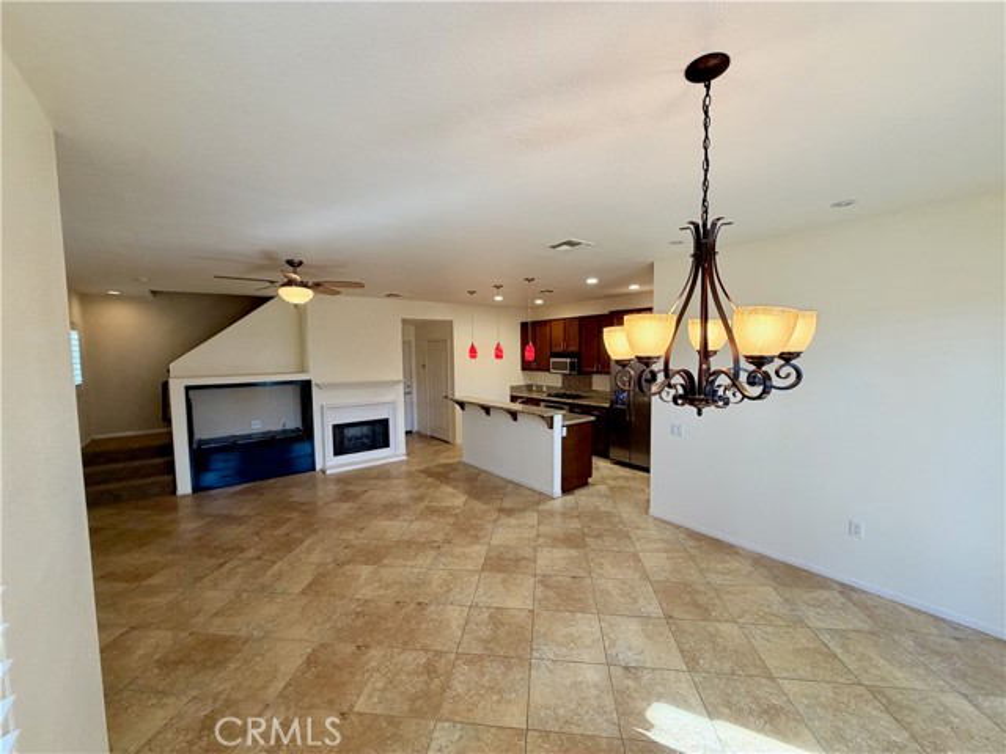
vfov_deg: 85.7
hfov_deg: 102.1
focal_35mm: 14
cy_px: 377
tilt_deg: -4.3
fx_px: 407
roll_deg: +1.2
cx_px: 503
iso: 200
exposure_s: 1/120
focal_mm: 2.22
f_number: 2.2
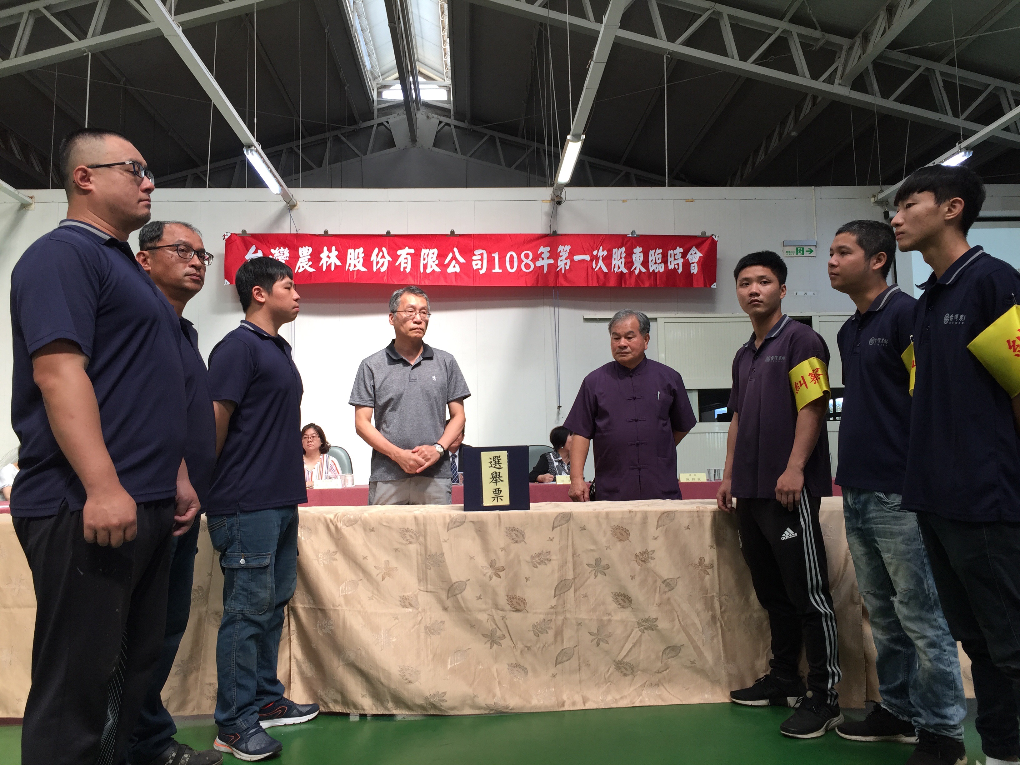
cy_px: 382
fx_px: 855
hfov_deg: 61.7
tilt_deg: +4.6
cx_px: 510
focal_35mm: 29
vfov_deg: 48.2
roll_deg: +0.0
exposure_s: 1/40
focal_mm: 4.15
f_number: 2.2
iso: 32
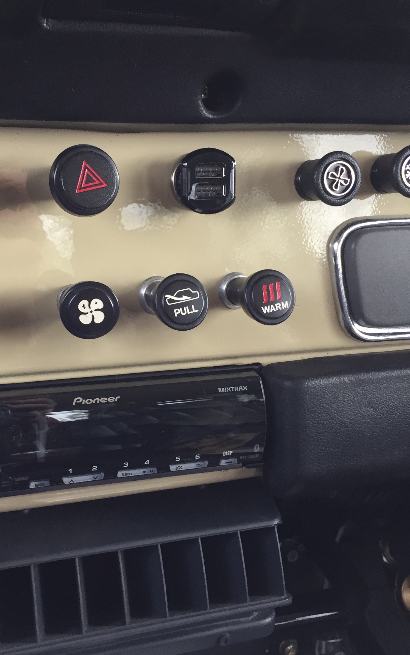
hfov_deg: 30.3
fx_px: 751
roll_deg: -2.7
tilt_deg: -19.7
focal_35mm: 42
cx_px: 129
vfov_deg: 47.2
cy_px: 321
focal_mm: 4.15
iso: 32
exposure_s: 1/40
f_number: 2.2
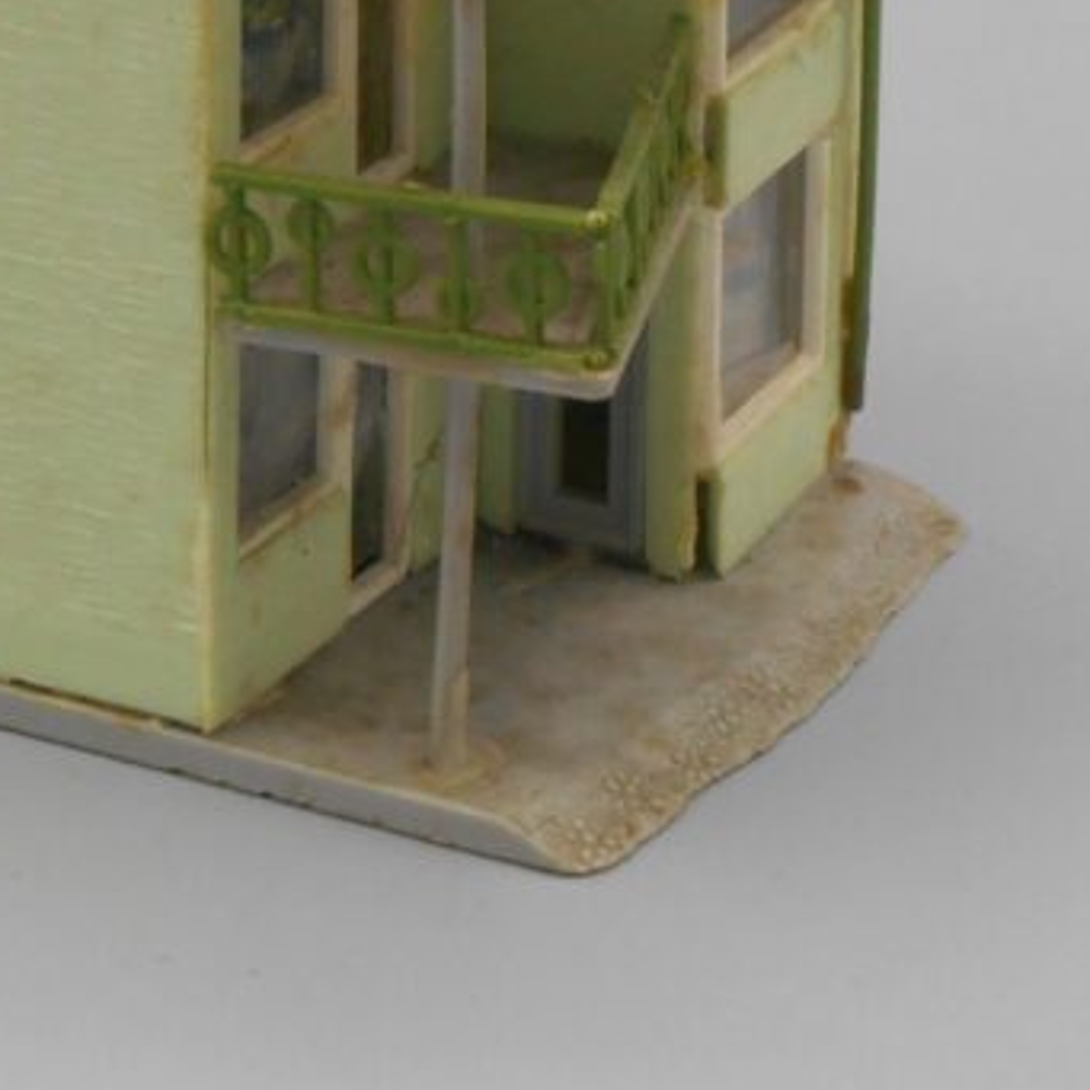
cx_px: 214
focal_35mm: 186
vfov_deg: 9.3
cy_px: -80
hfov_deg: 9.4
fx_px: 6626
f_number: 4.5
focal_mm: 12.5
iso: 280
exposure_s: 1/250
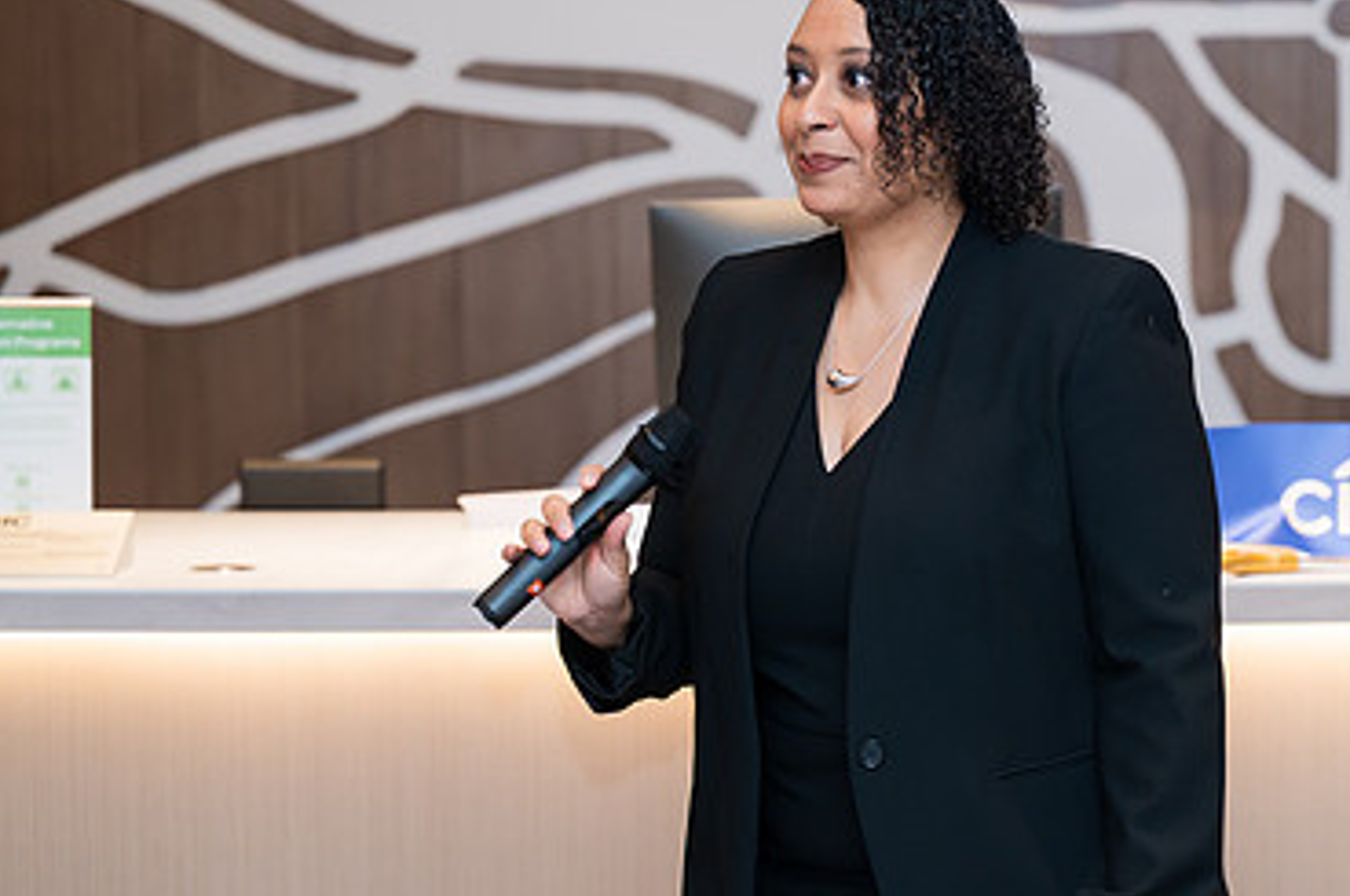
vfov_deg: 10.6
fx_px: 4831
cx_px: 1058
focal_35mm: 129
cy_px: 485
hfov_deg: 15.8
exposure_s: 1/160
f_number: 3.2
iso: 400
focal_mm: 78
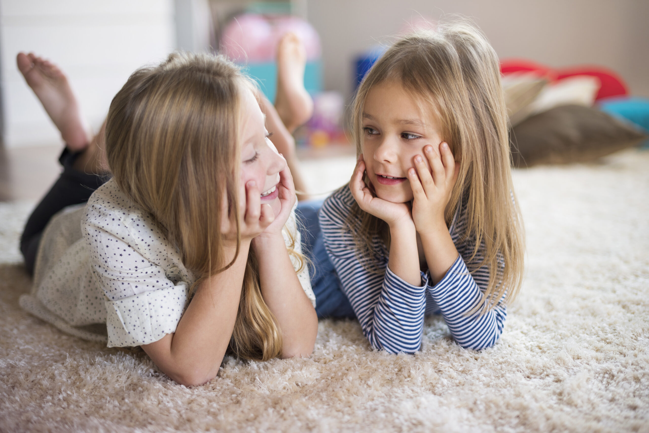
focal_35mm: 50
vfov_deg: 27.0
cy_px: 216
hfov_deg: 39.6
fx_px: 902
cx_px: 324
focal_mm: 50
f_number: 2
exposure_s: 1/125
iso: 160
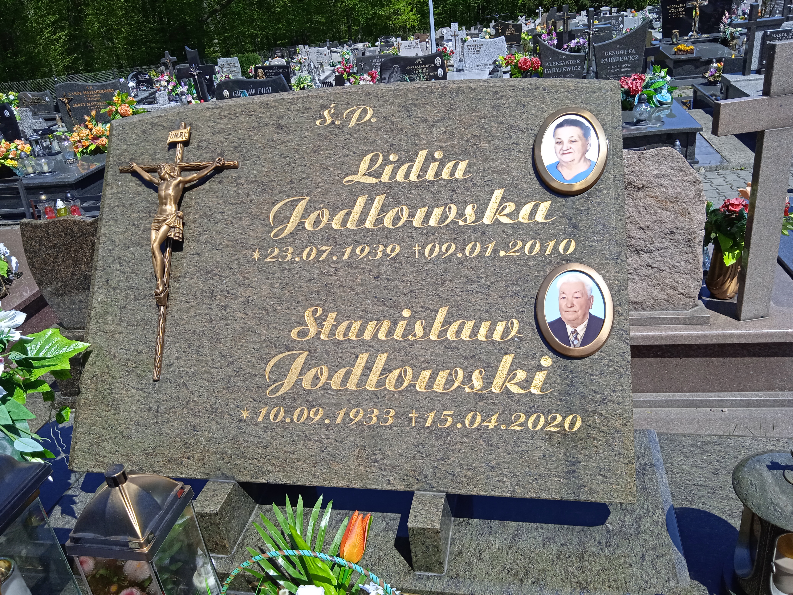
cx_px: 396
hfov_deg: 63.4
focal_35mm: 28
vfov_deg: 49.7
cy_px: 298
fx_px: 641
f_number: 2.2
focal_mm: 3.43
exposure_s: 1/1110
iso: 112
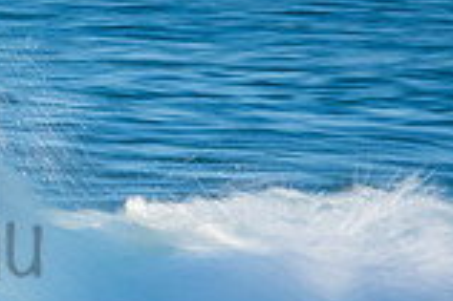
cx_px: -247
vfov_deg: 0.4
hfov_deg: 0.7
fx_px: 39634
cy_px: 220
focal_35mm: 3153
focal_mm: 500
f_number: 25
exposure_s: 1/15
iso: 100
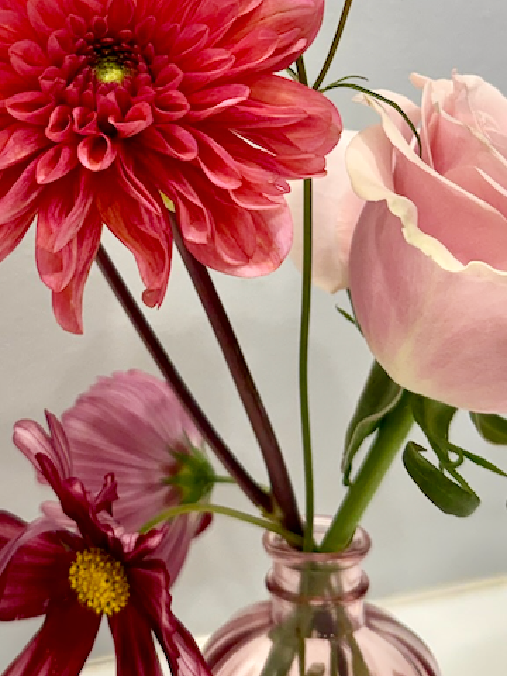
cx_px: 183
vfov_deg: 29.4
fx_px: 1250
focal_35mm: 64
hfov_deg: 22.9
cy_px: 107
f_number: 1.78
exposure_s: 1/120
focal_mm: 6.76
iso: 200
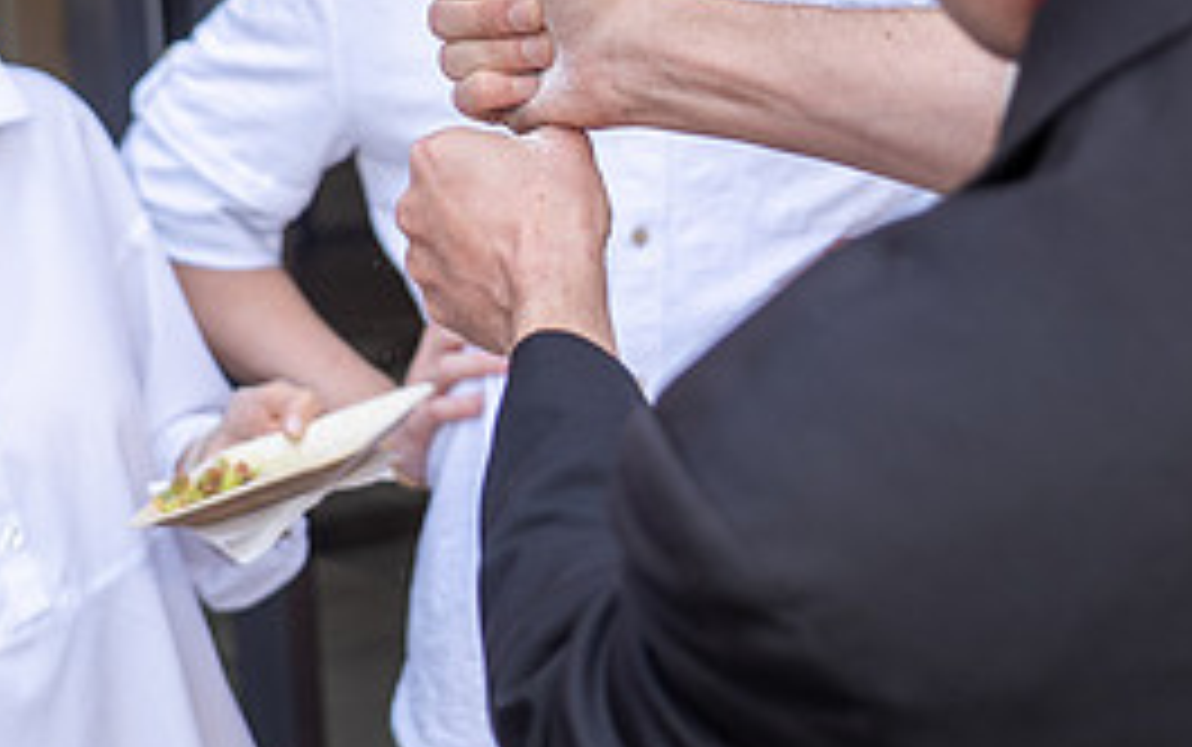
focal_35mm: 107
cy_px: 61
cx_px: 418
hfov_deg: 19.4
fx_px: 3478
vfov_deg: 12.2
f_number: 4
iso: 320
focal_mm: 48
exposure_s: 1/200
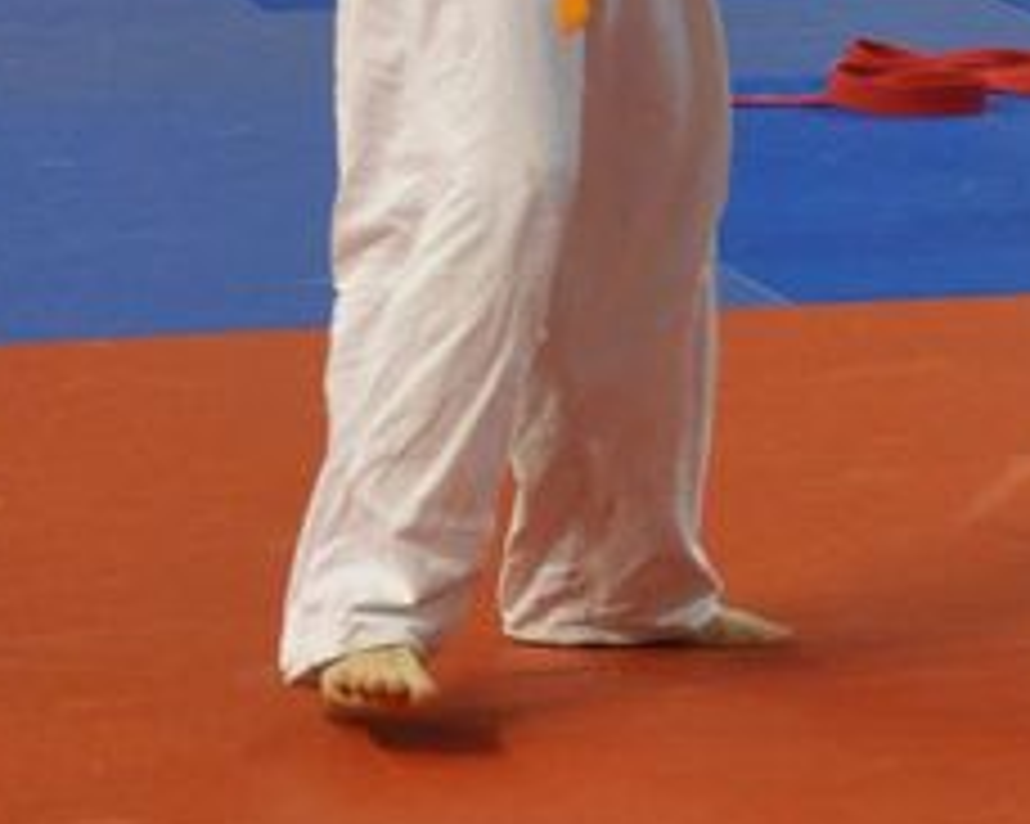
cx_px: 1088
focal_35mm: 302
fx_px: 9202
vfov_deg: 5.1
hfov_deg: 6.4
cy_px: -284
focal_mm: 48
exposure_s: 1/200
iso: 1600
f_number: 4.8
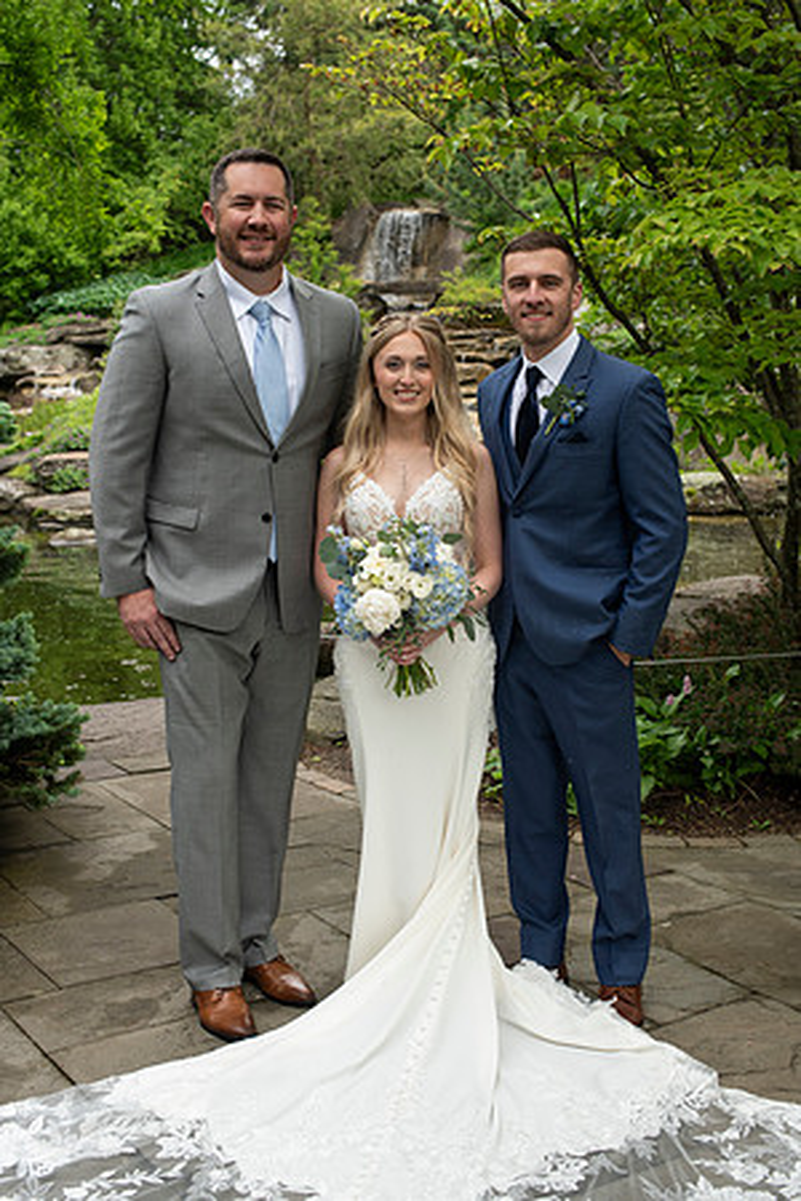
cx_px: 400
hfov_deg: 29.9
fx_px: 1502
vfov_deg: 43.6
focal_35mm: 45
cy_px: 600
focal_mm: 45
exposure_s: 1/125
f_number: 5.6
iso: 640
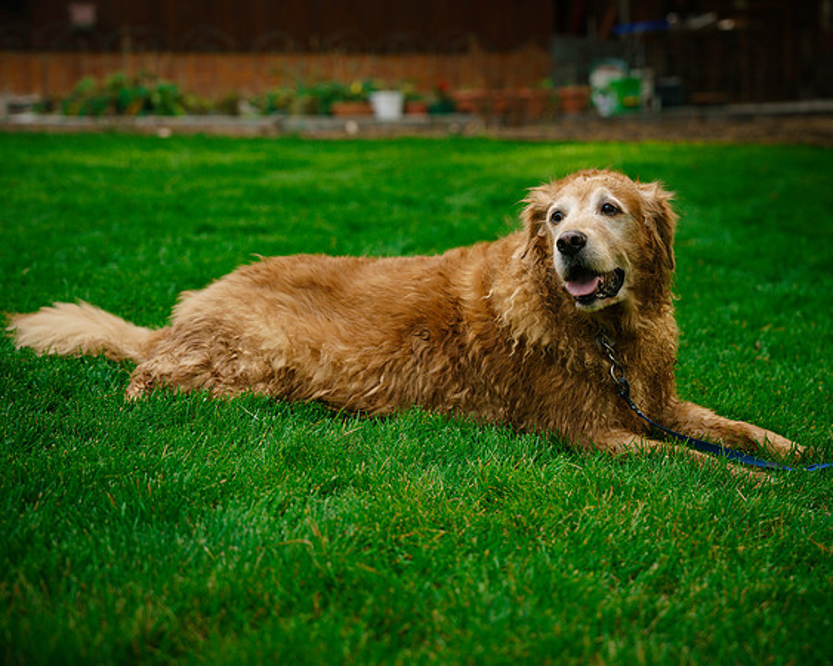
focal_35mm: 57
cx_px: 459
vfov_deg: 26.8
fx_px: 1397
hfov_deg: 33.2
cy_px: 333
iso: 100
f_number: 2.8
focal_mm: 50
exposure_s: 1/200
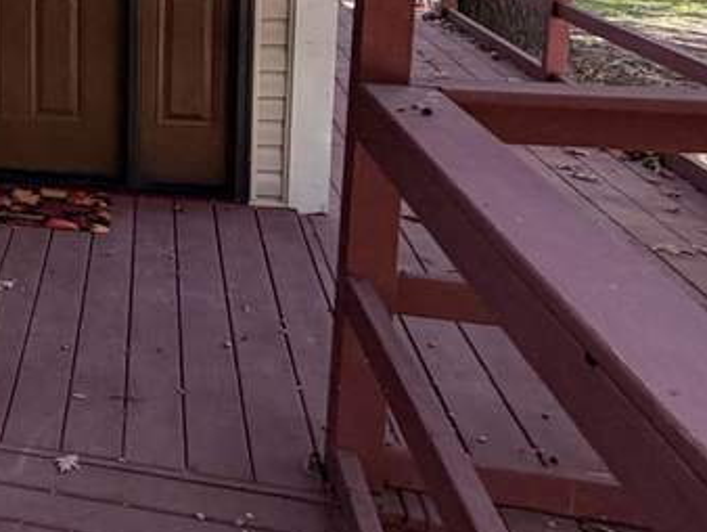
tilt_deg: -8.5
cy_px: 10
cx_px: -328
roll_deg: +3.2
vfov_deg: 26.2
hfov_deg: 26.8
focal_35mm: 53
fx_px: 1083
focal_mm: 2.22
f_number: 2.2
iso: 125
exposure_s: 1/121
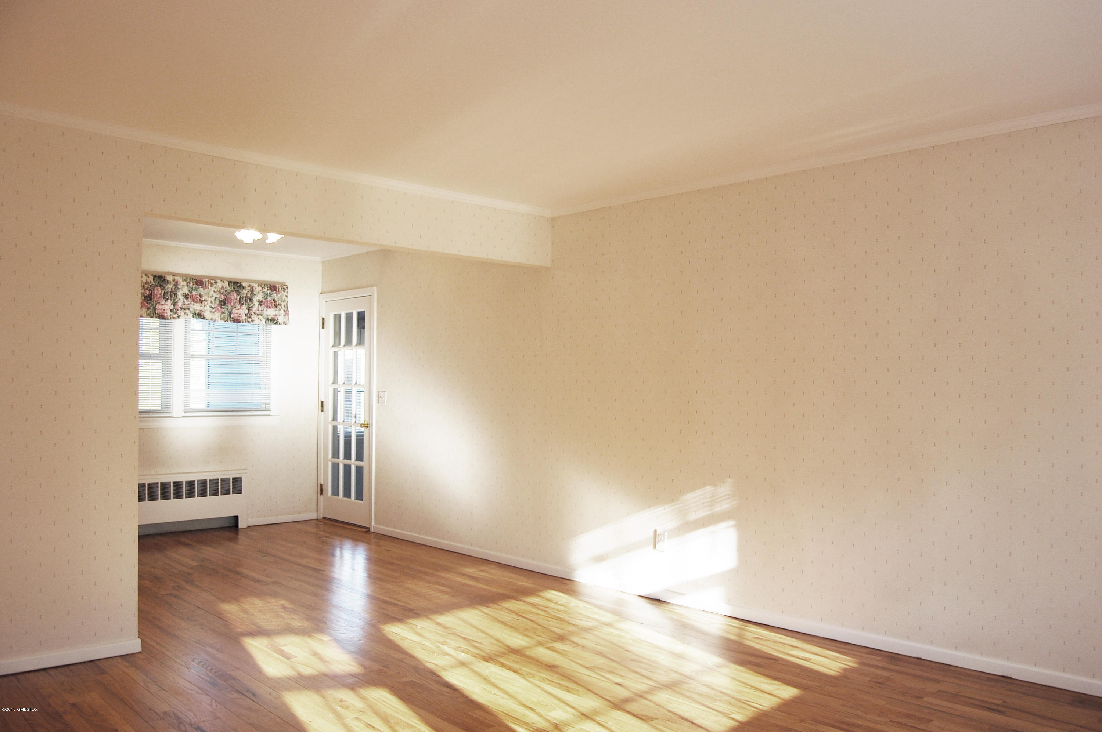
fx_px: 826
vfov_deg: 47.8
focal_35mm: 27
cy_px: 366
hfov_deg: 67.4
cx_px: 551
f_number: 5.6
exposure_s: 1/125
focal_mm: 18
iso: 280
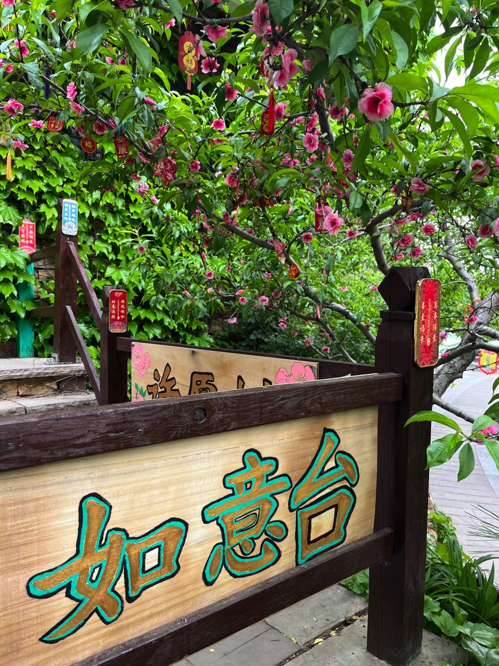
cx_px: 250
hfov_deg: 53.1
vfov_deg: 67.3
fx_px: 500
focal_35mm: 26
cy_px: 333
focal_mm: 5.1
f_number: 1.6
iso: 64
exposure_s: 1/121
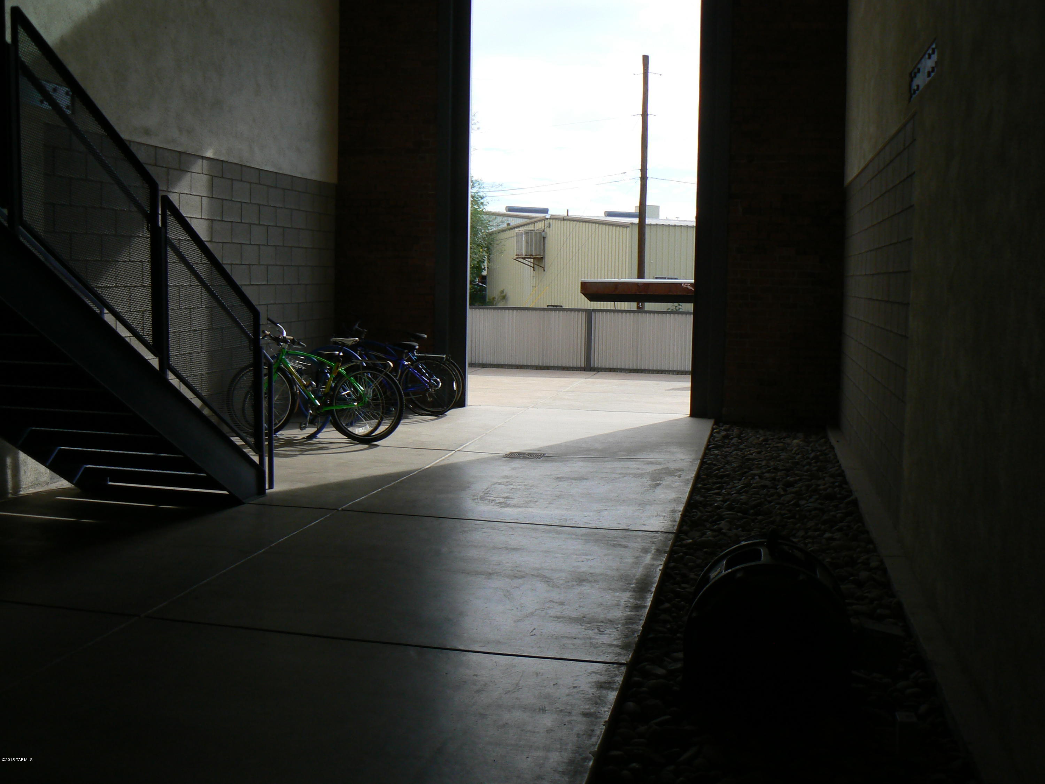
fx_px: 1087
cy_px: 392
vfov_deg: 39.7
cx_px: 522
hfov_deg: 51.4
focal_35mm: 36
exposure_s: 1/250
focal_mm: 6
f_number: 5.6
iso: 80
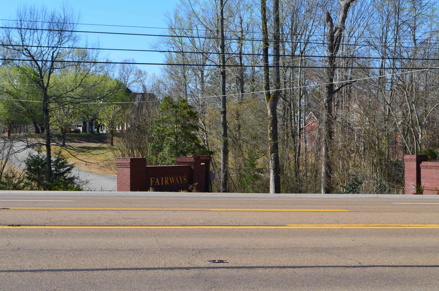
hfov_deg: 32.0
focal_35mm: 63
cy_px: 146
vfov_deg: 21.5
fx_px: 767
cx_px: 220
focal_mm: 42
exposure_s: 1/125
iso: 125
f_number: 11
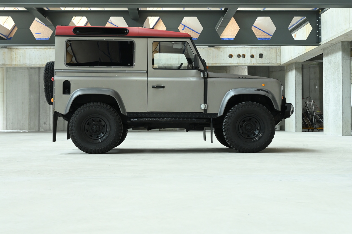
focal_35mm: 52
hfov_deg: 38.2
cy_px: 117
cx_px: 176
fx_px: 508
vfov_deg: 25.9
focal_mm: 52
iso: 1600
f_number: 7.1
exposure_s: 1/20
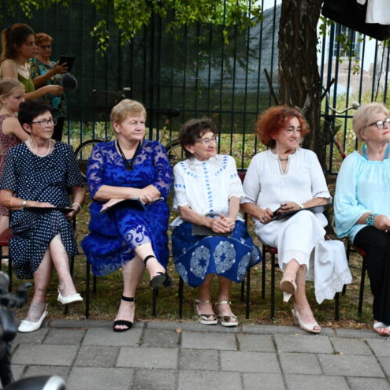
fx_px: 854
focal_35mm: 67
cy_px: 194
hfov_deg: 25.7
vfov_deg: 25.7
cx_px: 225
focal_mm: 35
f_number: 4.2
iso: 1000
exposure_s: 1/125
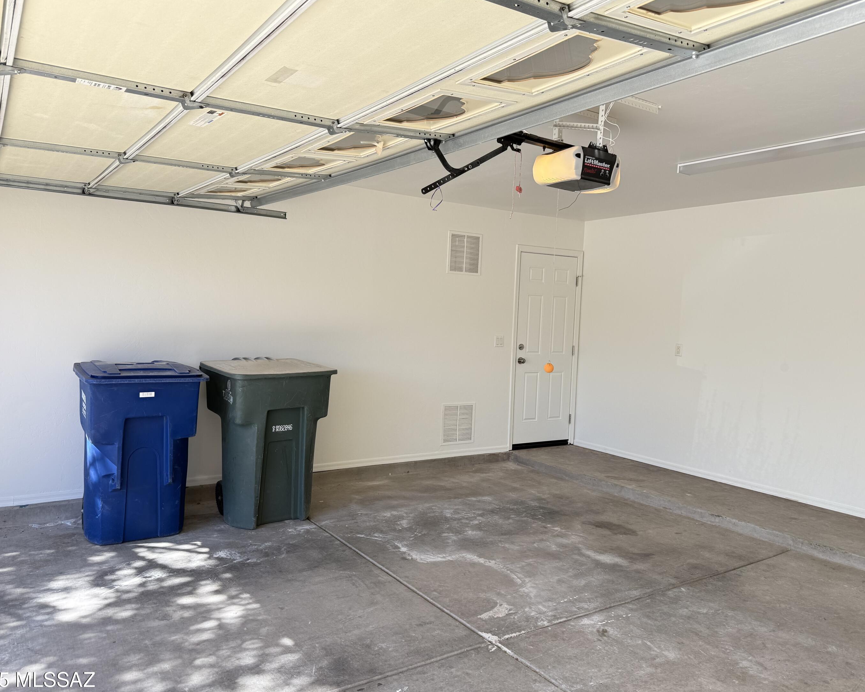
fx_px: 666
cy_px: 353
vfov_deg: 54.9
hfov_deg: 66.0
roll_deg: -2.3
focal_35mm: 26
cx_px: 428
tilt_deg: -3.3
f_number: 1.78
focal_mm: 6.76
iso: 80
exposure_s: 1/555
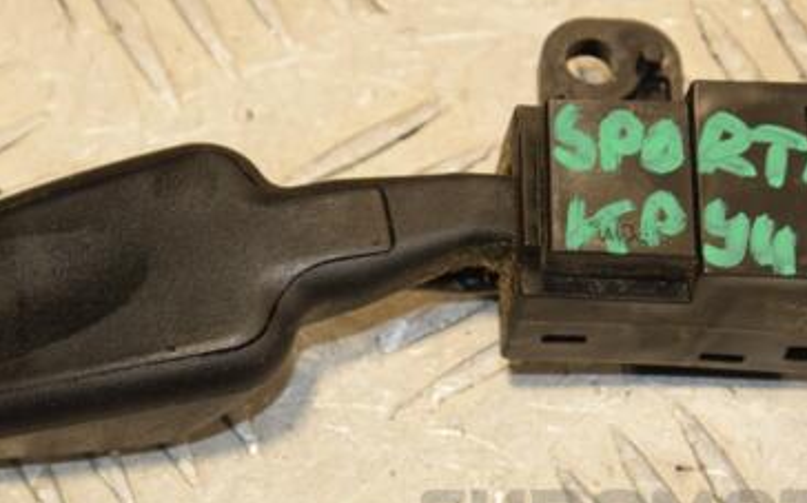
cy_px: 228
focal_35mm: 232
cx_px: 379
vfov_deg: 5.6
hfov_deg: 9.0
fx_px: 5099
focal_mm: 92
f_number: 7.1
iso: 800
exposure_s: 1/200
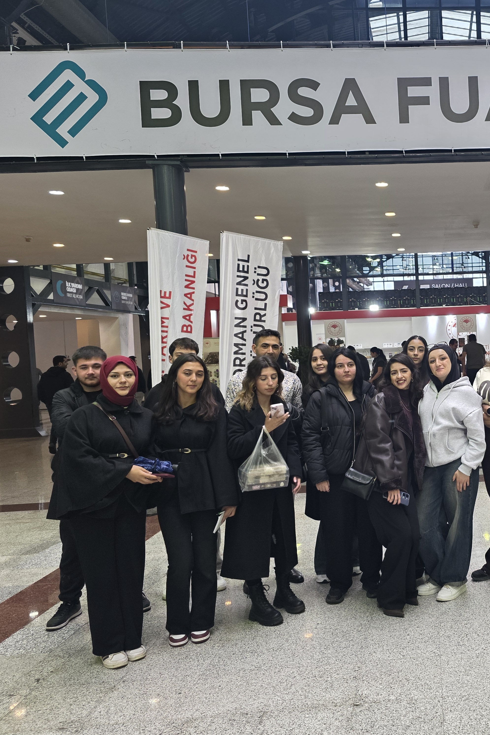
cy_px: 368
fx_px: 653
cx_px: 464
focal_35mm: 32
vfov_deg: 58.7
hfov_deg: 37.6
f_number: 1.7
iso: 250
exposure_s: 1/100
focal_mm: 6.3
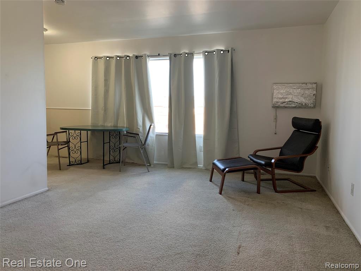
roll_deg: -0.9
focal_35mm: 26
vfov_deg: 53.1
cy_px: 136
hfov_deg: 67.3
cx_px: 180
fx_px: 271
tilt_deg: -4.4
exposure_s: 1/120
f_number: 1.8
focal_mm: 4.25
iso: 100
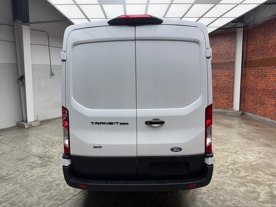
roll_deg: +1.2
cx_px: 138
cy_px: 104
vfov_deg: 56.8
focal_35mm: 24
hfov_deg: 71.6
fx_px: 191
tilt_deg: -9.0
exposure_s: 1/235
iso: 64
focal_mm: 6.76
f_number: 1.78
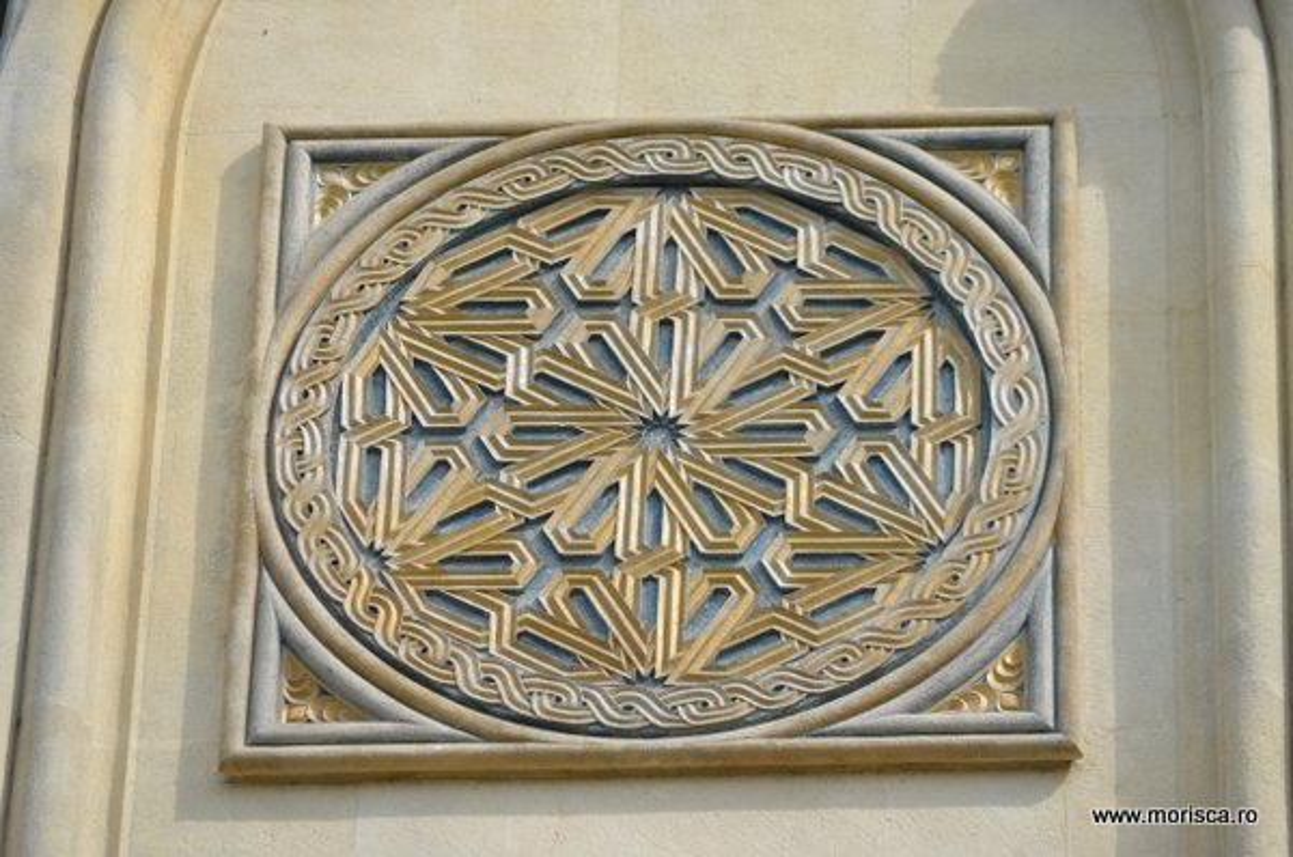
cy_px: 428
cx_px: 646
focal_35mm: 225
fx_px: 8068
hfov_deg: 9.2
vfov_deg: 6.1
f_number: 6.3
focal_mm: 150
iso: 200
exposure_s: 1/640
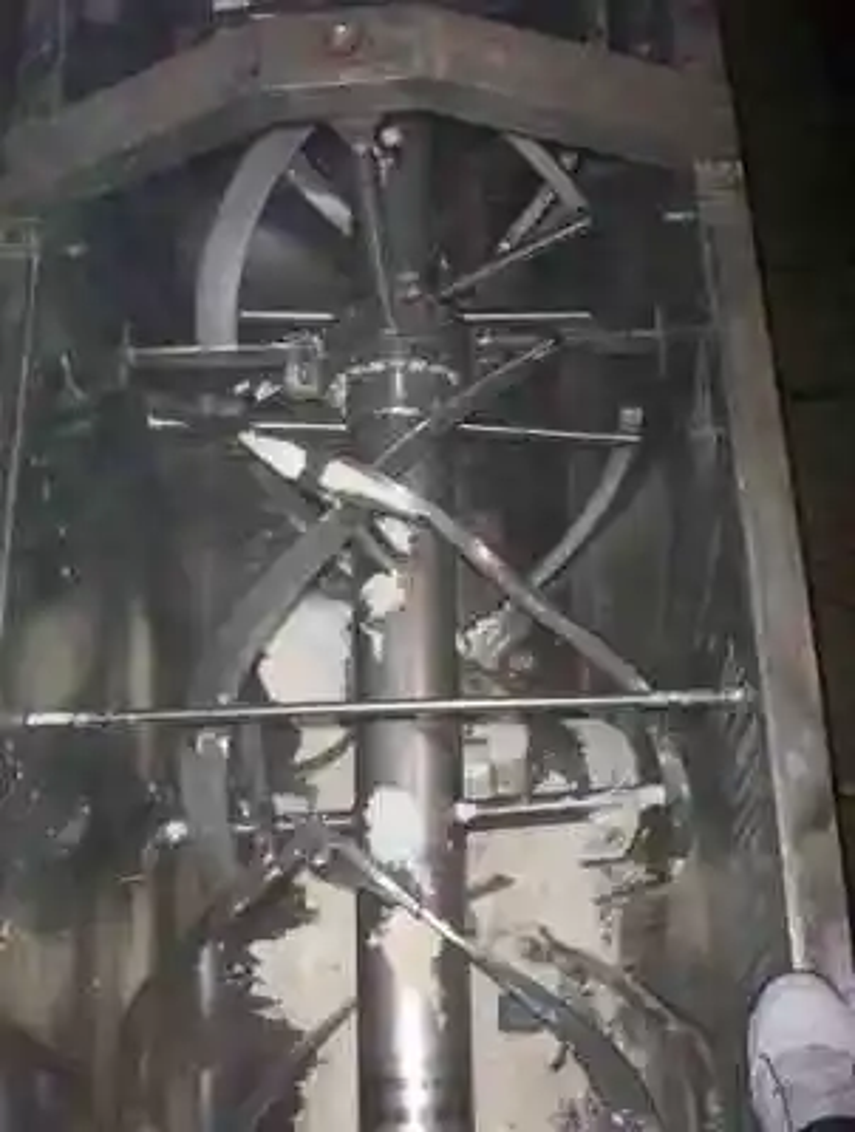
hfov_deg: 37.0
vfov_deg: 47.8
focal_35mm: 39
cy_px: 566
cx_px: 428
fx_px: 1279
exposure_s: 1/30
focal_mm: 6
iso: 140
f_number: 4.5
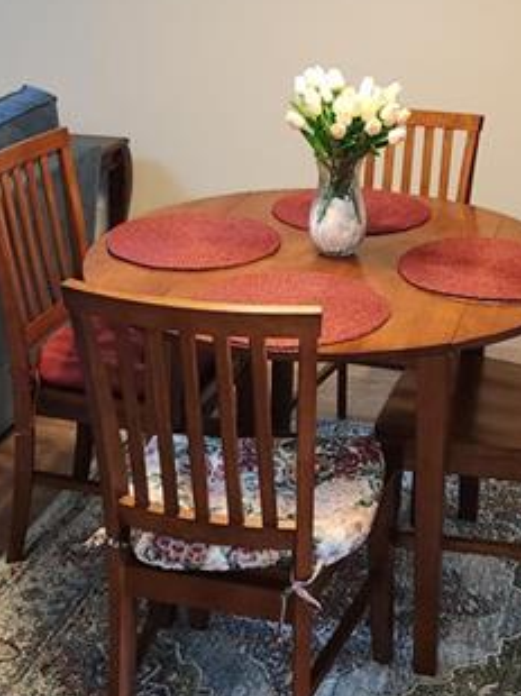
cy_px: 148
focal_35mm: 57
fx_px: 1145
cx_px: 371
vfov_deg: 32.9
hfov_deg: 25.4
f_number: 1.8
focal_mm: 5.4
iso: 100
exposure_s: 1/40
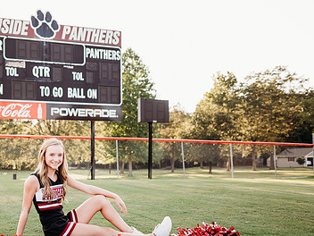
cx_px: 56
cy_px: 156
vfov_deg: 37.3
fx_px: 345
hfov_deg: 46.1
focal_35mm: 38
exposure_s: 1/500
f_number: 2
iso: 125
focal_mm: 24
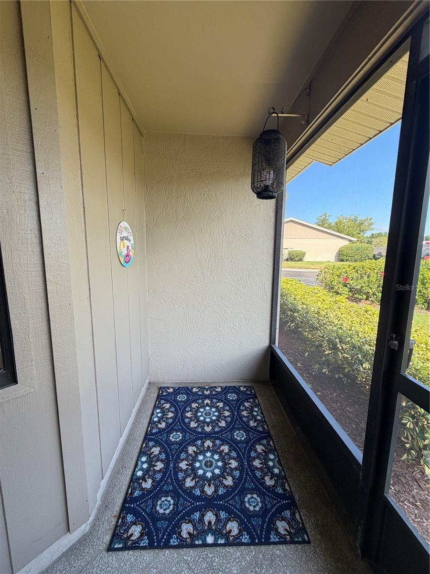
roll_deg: +0.4
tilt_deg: -5.9
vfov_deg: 102.1
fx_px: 232
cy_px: 287
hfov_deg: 85.7
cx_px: 215
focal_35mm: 14
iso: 50
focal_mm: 2.22
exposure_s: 1/121
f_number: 2.2
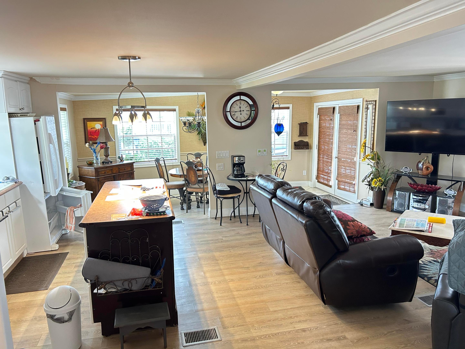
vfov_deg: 53.1
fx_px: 349
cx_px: 232
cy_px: 174
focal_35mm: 26
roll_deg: +0.3
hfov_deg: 67.3
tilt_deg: -9.3
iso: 320
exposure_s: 1/60
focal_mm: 5.7
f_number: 1.5
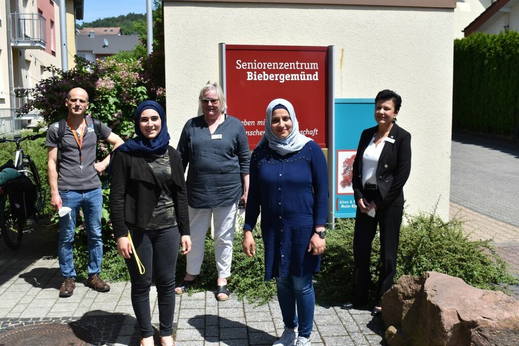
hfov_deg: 49.5
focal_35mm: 39
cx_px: 260
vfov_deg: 34.2
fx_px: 562
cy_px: 173
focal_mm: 26
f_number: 8
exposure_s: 1/250
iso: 100
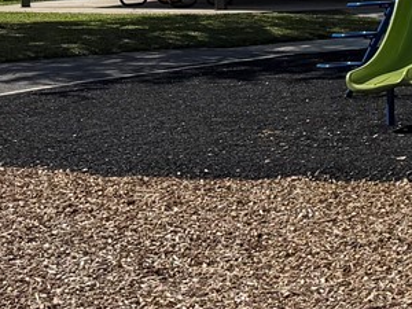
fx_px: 1523
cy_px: -32
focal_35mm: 128
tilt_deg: -0.7
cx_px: 895
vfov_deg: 11.4
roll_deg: +0.8
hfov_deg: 12.8
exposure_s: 1/4975
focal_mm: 6.76
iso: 80
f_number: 1.78
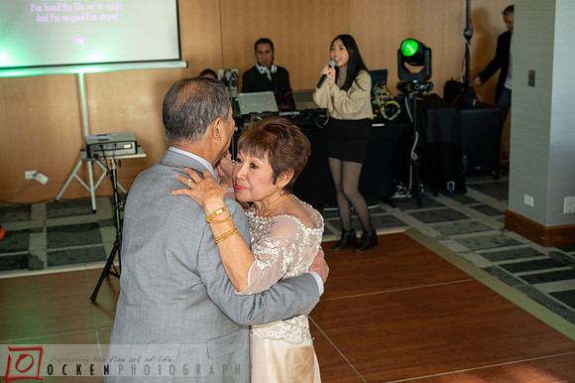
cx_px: 288
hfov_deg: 39.6
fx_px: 799
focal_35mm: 50
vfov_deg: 26.9
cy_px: 192
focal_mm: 50
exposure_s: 1/250
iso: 1000
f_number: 5.6
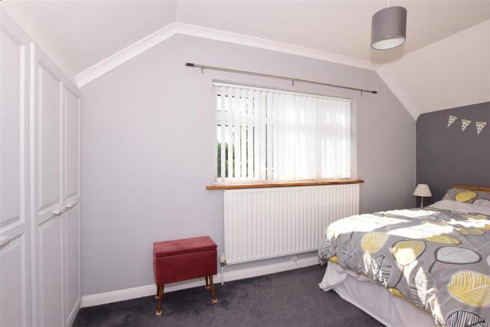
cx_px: 245
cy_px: 164
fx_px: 204
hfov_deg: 100.4
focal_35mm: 15
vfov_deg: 77.3
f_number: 13
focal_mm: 10
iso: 400
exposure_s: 1/200
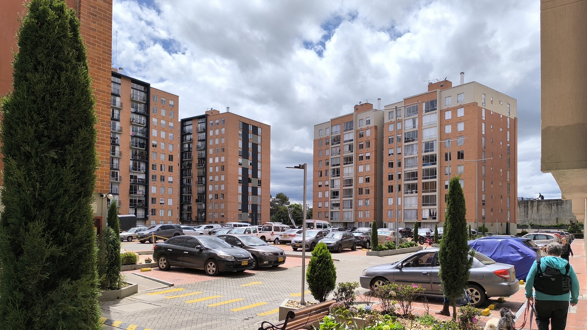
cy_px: 217
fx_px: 405
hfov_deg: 71.9
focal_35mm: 26
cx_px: 293
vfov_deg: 43.8
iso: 50
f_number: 1.65
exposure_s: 1/1626
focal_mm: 6.14
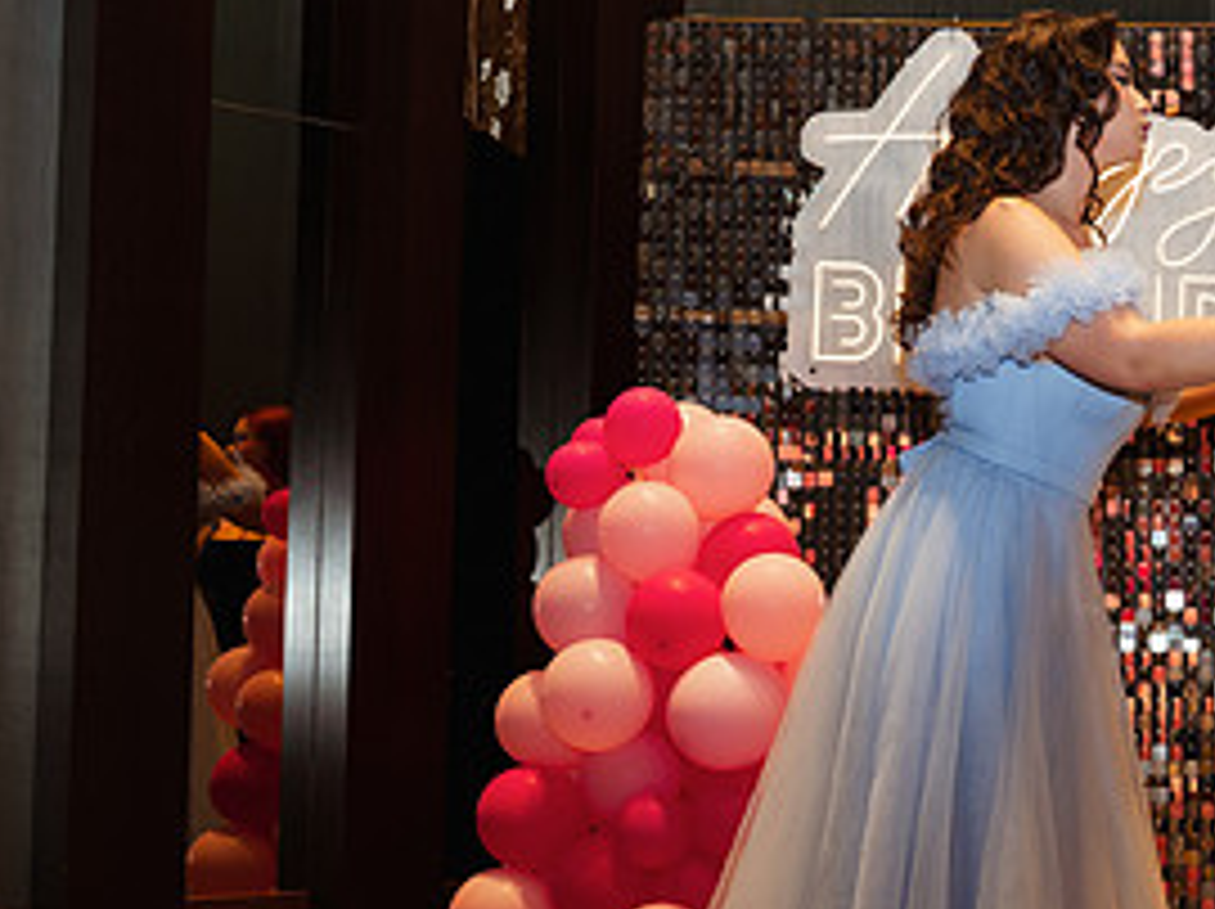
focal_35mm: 62
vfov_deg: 23.6
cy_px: 531
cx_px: 1156
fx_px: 2174
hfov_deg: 29.6
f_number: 2.8
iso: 640
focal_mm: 30
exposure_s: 1/200
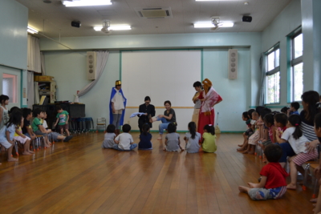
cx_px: 160
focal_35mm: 33
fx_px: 294
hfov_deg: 57.2
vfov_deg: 40.0
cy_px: 107
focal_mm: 22
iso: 400
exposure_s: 1/80
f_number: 4.5
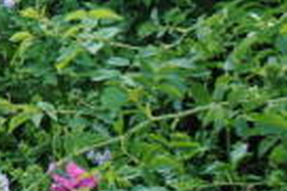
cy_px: -80
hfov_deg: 13.2
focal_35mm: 130
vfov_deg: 10.3
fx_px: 1036
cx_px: -320
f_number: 5.6
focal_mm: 18
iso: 140
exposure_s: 1/125
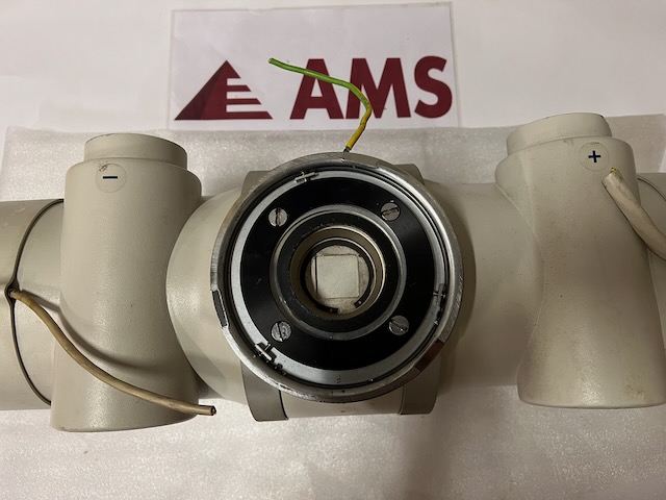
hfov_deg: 67.3
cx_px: 333
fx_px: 500
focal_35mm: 26
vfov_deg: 53.1
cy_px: 250
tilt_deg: -77.1
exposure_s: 1/50
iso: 200
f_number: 1.5
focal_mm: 5.7
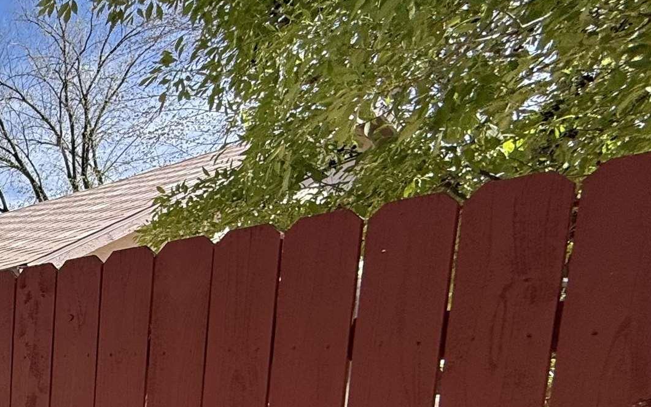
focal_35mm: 43
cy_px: 505
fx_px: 763
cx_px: -286
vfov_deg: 26.2
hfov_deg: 30.3
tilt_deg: -6.5
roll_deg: -0.1
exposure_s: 1/942
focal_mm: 2.22
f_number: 2.2
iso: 50
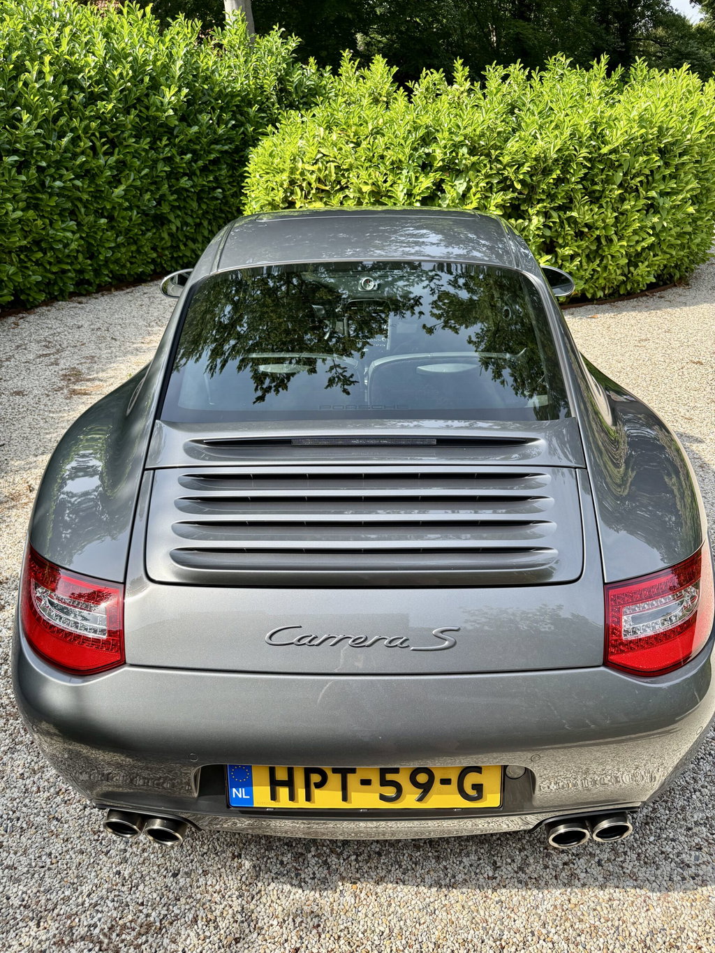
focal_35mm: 24
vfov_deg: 71.6
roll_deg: +0.3
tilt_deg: -28.2
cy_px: 476
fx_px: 661
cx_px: 358
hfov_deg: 56.8
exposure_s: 1/1901
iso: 100
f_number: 1.78
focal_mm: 6.76
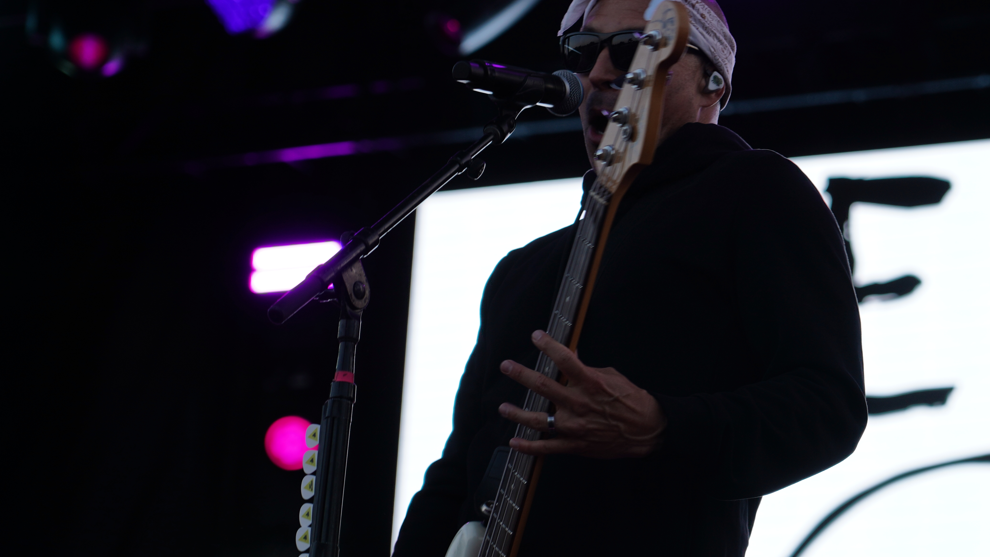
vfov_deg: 7.6
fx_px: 4174
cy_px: 316
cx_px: 661
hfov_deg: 13.5
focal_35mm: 159
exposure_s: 1/160
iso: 100
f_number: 4.5
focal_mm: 105
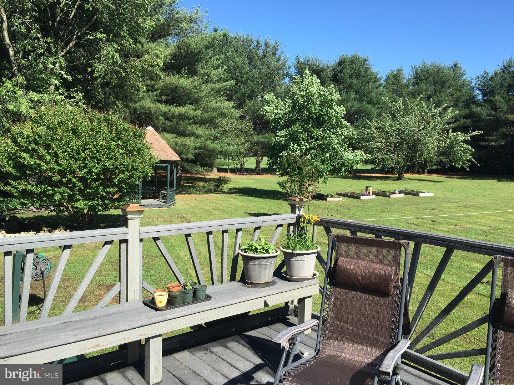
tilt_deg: -6.1
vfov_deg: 48.2
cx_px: 257
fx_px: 431
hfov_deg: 61.7
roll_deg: -0.8
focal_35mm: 29
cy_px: 192
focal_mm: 4.15
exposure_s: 1/938
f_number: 2.2
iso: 25
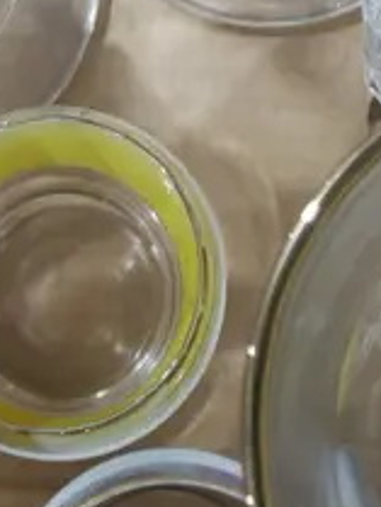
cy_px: -340
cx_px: 22
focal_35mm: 137
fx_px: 2008
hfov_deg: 10.8
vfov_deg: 13.3
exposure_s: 1/60
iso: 640
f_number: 3.5
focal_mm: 14
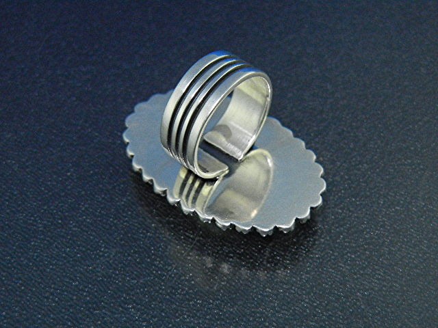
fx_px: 860
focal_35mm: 68
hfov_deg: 28.6
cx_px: 219
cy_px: 164
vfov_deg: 21.6
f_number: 8.2
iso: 775
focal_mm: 12.2
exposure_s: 1/30
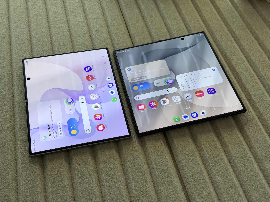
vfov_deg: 30.3
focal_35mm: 48
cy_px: 101
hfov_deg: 39.7
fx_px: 374
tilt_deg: -48.5
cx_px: 135
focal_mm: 6.76
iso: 64
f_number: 1.78
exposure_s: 1/241
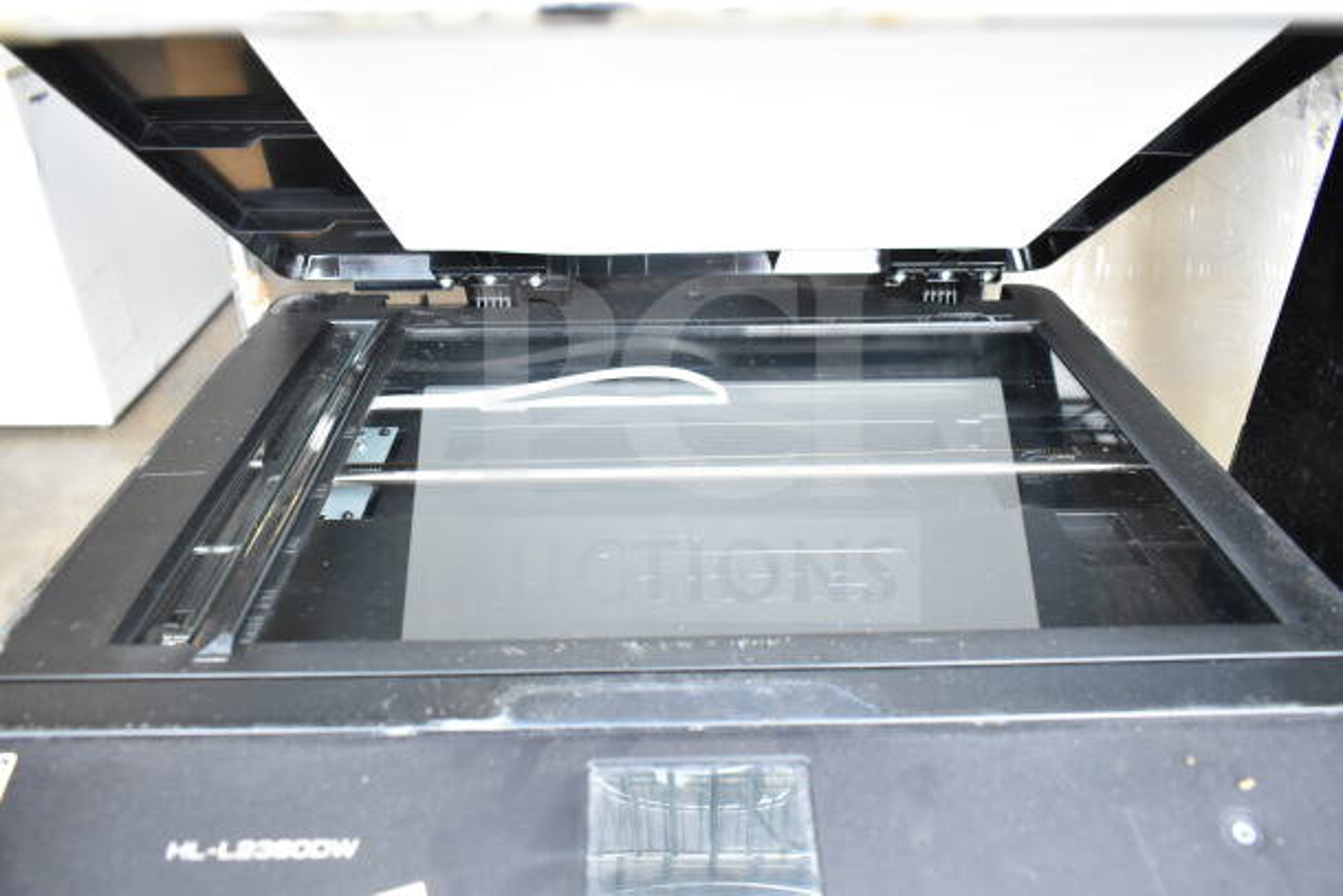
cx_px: 672
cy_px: 448
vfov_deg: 48.0
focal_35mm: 27
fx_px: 1007
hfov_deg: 67.4
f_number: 5
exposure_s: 1/100
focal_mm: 18
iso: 1600
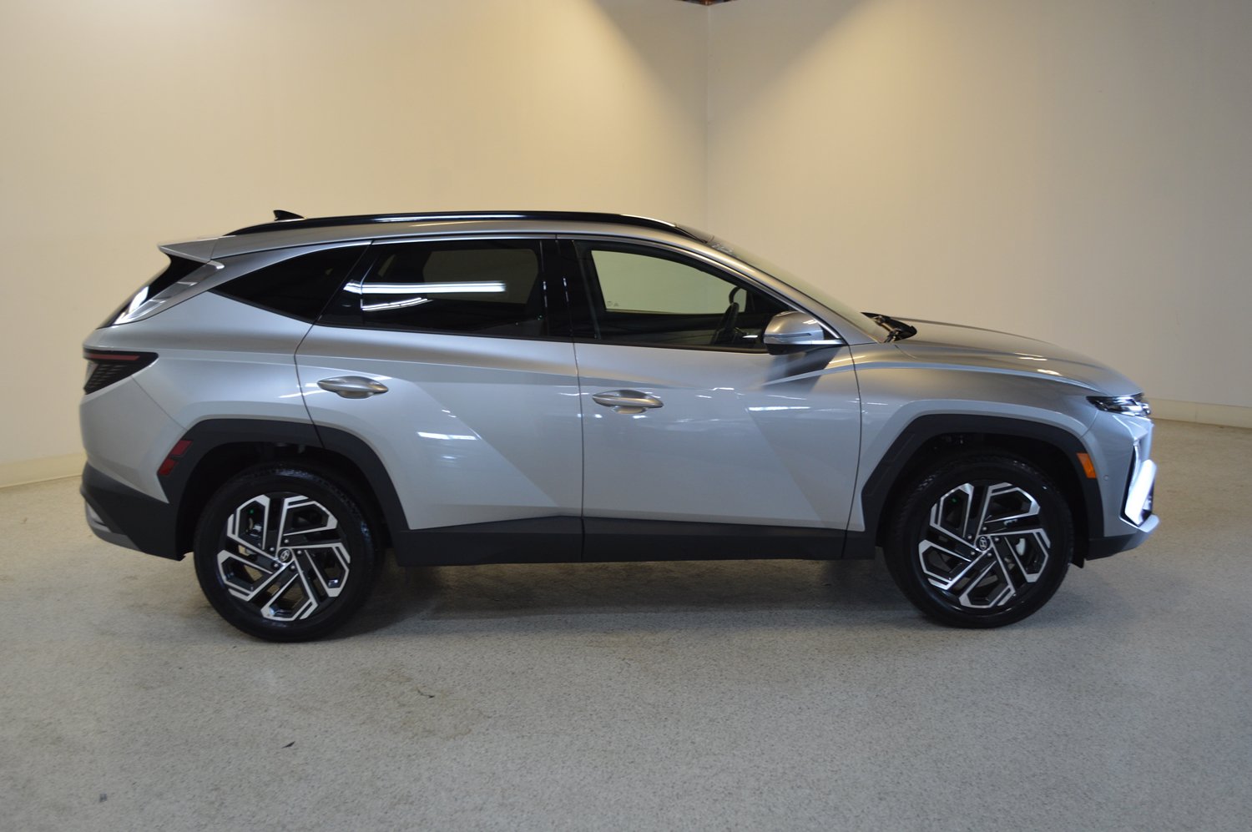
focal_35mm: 36
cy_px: 416
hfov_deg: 53.2
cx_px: 626
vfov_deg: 36.8
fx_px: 1251
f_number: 4
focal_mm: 24
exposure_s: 1/50
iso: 400
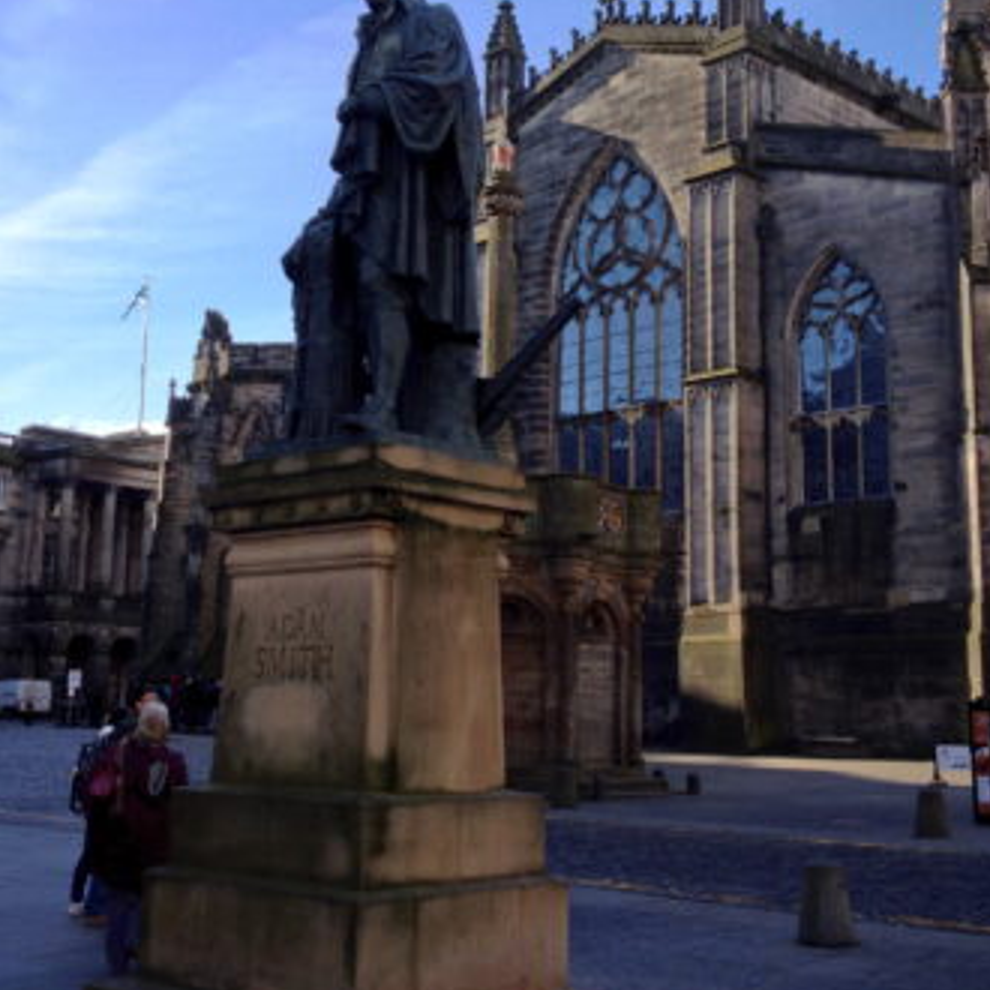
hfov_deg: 34.0
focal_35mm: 50
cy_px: 442
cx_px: 453
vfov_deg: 34.0
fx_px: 1618
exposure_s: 1/412
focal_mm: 4.28
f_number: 2.4
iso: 50
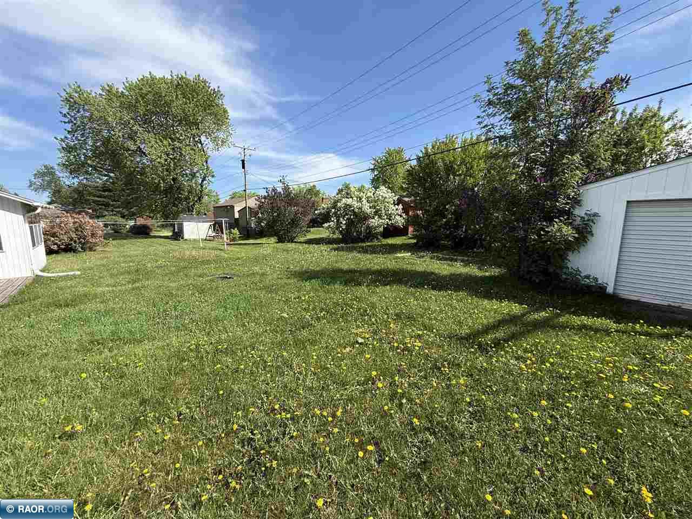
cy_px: 260
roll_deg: -1.3
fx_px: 280
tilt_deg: -6.9
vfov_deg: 85.7
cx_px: 346
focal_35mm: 14
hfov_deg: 102.1
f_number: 2.2
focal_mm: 2.22
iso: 50
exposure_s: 1/1145
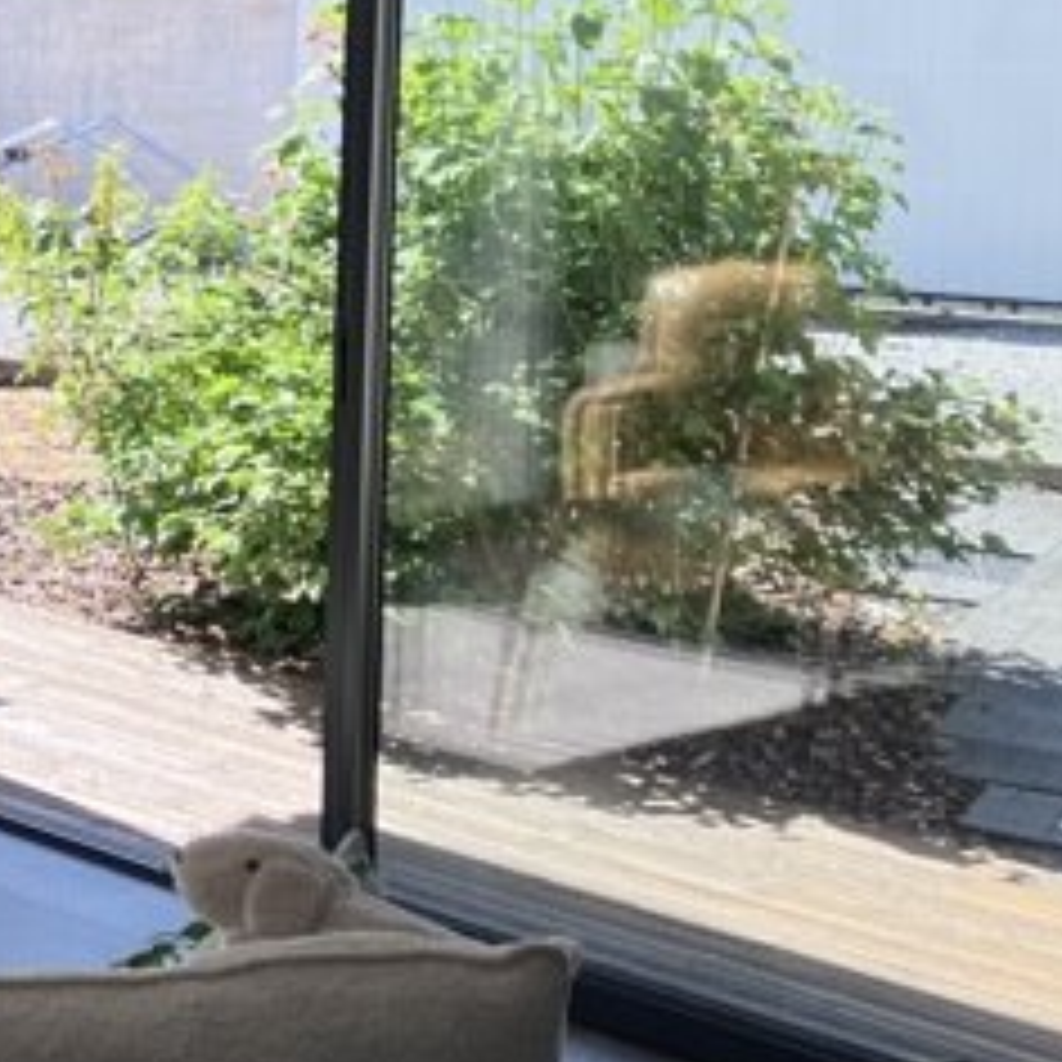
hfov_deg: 18.7
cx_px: -423
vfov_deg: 20.5
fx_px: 2916
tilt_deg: -4.1
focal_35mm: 84
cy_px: 284
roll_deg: +0.2
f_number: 1.8
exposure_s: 1/415
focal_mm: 3.99
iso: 32
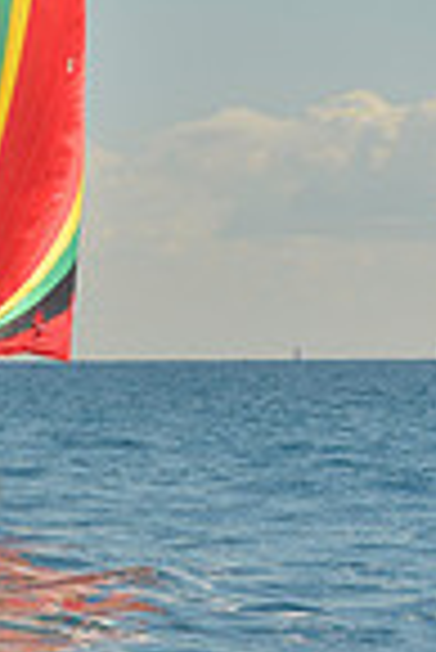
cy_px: 380
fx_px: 5074
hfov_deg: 4.7
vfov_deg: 7.3
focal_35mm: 280
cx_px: -859
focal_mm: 70
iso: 200
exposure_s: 1/640
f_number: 6.3
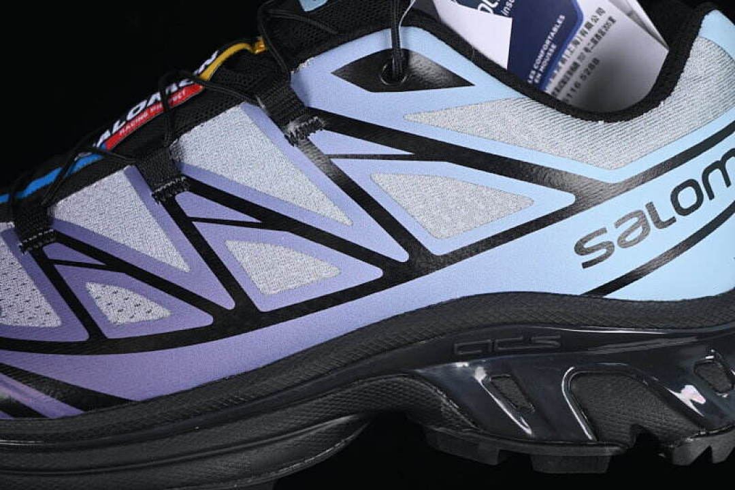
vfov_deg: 18.2
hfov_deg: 27.0
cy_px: 245
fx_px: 1531
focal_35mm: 75
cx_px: 368
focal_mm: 50
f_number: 6.3
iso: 160
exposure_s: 1/60
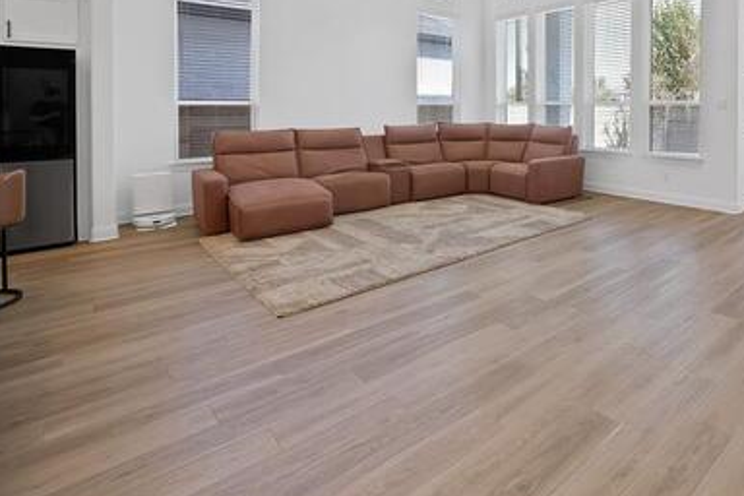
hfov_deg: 76.8
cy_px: 123
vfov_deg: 58.6
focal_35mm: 20
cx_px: 572
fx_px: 413
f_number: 9
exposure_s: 1/15
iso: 640
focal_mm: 12
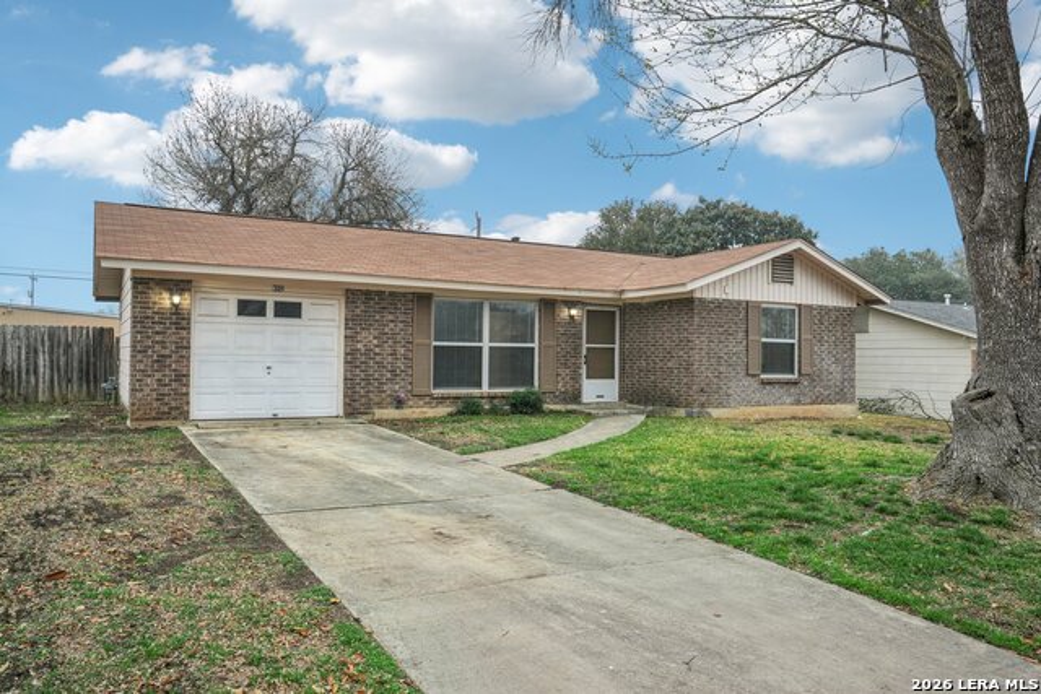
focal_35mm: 26
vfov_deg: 49.6
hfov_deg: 69.4
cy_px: 347
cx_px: 520
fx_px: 752
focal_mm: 26
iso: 200
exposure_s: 1/15
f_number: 8
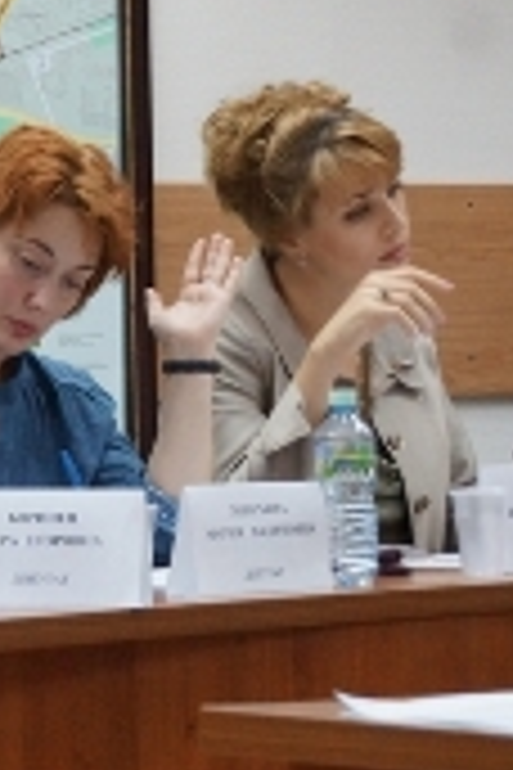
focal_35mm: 196
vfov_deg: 10.5
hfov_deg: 6.9
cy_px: 313
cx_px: -180
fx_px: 4189
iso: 2000
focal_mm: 50
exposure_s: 1/125
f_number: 5.6
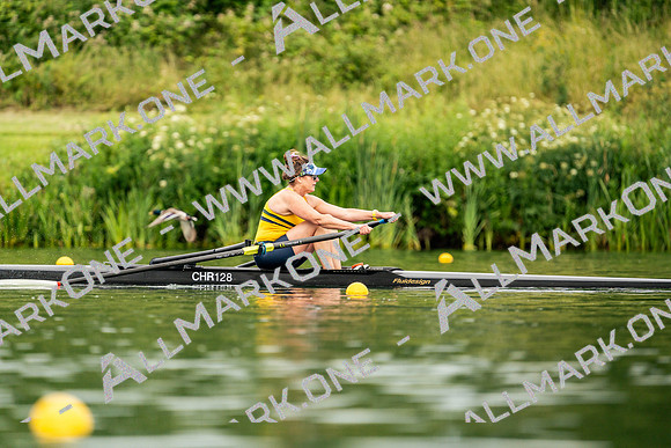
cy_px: 224
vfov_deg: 2.3
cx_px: 336
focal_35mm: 600
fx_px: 11185
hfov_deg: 3.4
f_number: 6.3
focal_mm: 600
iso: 800
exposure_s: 1/2000
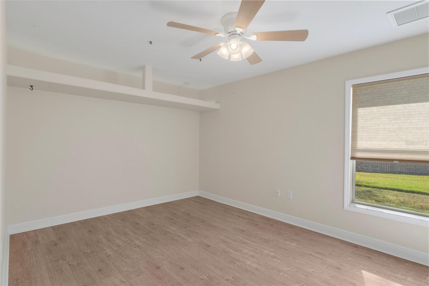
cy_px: 143
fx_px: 214
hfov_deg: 90.0
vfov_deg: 67.4
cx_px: 214
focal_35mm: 18
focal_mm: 12
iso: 320
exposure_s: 1/3
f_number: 8
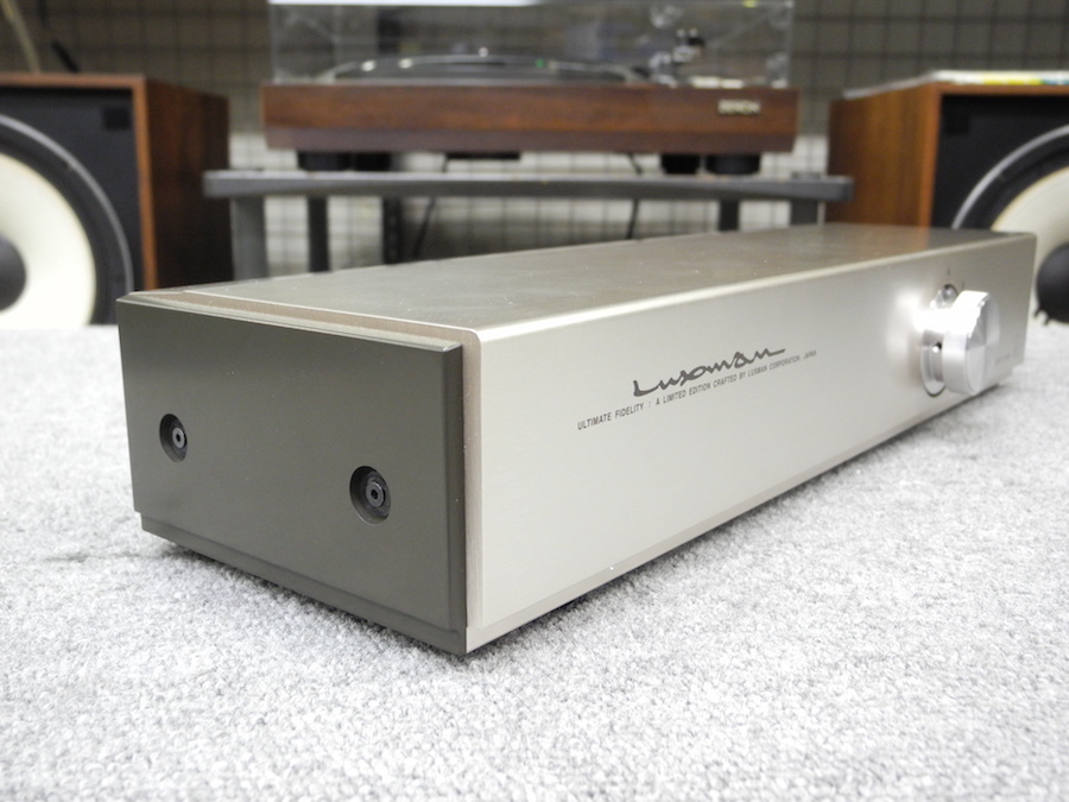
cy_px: 401
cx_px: 534
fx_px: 1081
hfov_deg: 52.6
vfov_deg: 40.7
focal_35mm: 35
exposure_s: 1/22.6
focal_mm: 7.4
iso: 400
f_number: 3.2
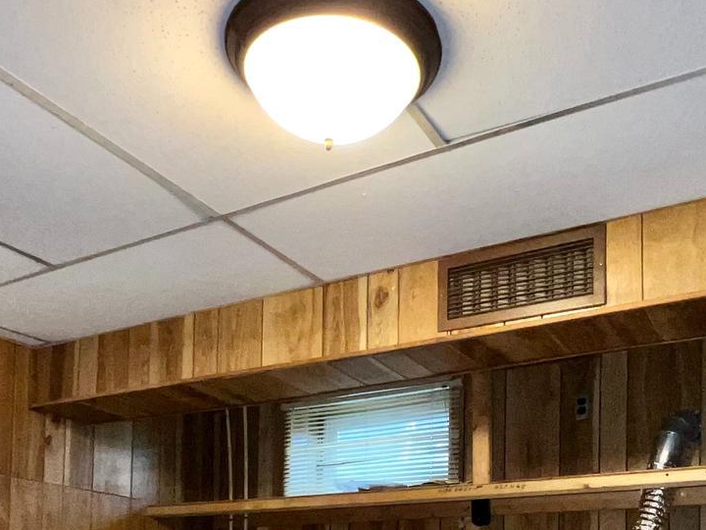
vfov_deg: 33.3
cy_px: 594
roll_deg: -1.0
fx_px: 755
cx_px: 332
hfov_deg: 50.1
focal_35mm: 37
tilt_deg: +0.5
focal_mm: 1.57
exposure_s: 1/60
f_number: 1.8
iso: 125
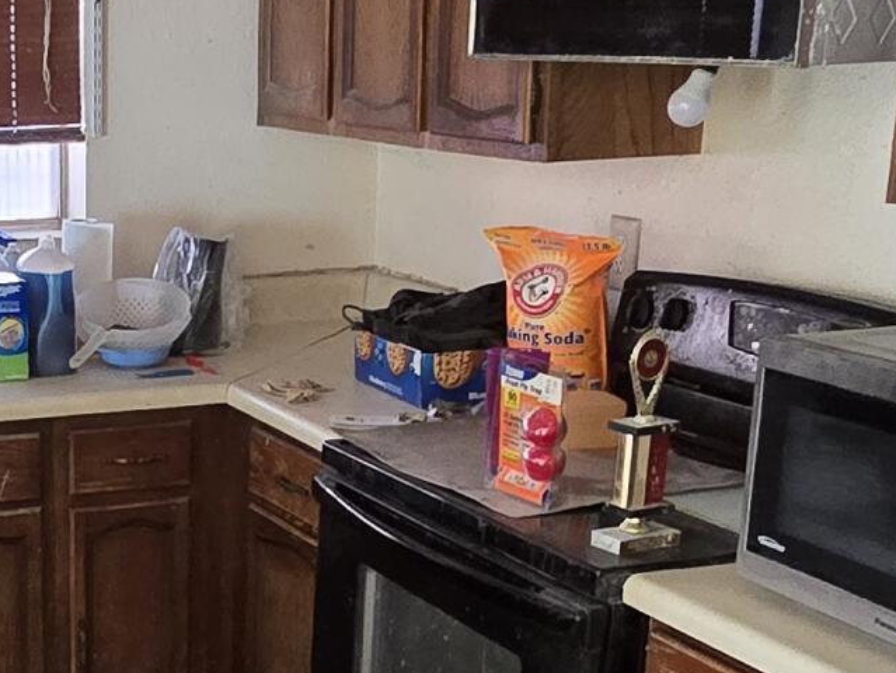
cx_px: 56
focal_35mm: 61
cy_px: 599
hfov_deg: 30.0
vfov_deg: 23.4
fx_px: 1580
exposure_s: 1/60
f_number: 2.2
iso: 800
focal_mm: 2.2
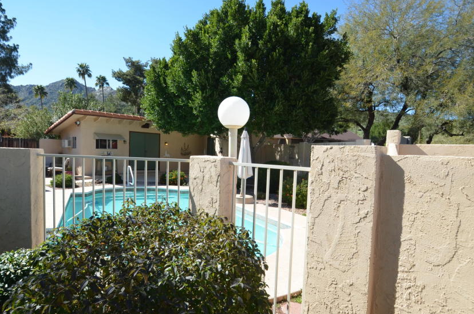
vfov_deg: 59.3
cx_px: 231
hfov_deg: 81.3
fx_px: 276
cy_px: 157
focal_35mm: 21
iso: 140
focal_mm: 10
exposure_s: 1/250
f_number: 8
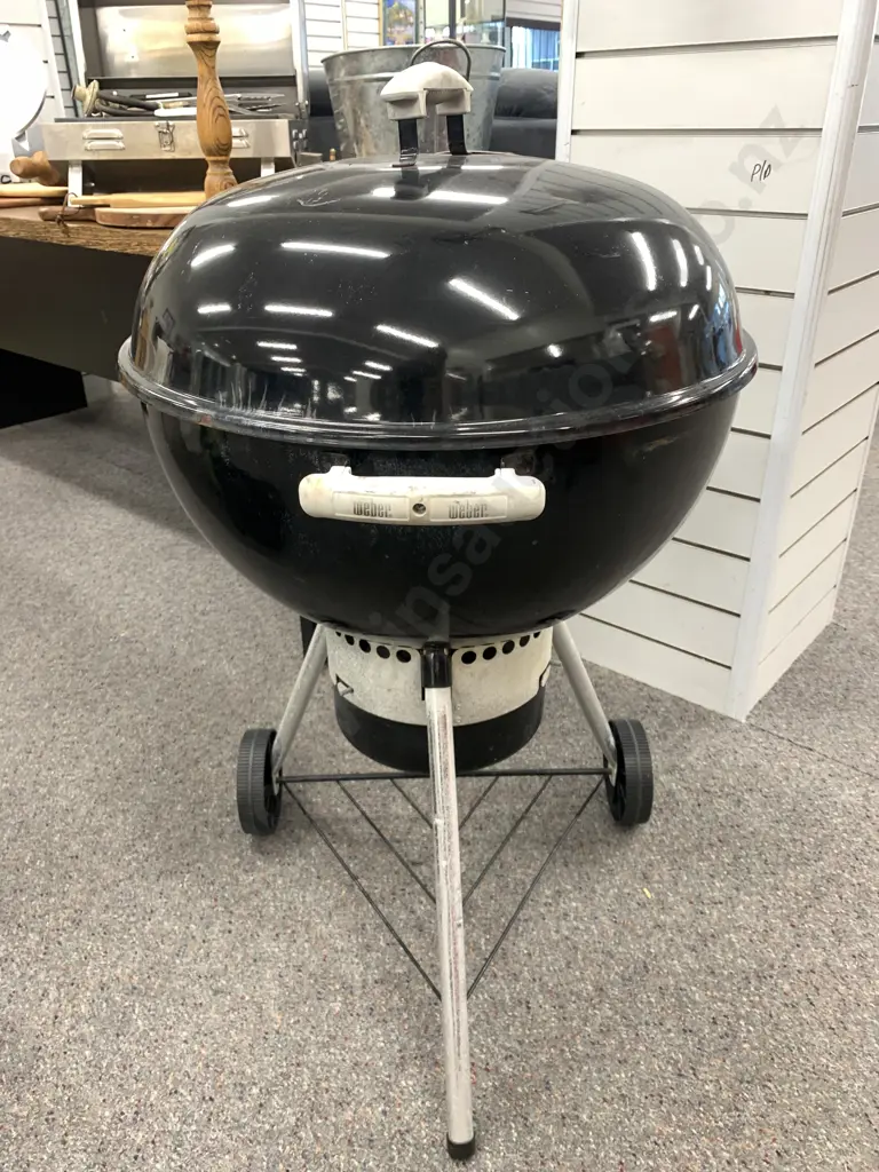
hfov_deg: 53.1
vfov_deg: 67.3
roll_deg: +0.6
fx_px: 880
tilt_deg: -26.7
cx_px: 440
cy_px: 586
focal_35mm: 26
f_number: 1.8
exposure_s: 1/50
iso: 125
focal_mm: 4.25
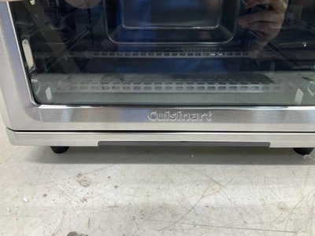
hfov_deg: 61.7
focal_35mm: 29
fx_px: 264
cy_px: 118
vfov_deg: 48.2
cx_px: 158
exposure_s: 1/60
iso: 40
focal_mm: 3
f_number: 1.8
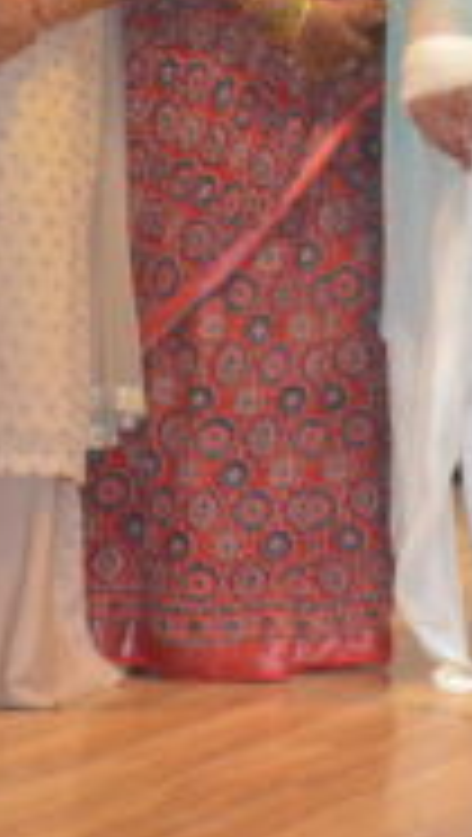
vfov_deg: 16.2
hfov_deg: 8.4
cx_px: 1223
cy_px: -34
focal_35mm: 129
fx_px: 2862
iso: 2200
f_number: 6.3
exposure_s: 1/60
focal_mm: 22
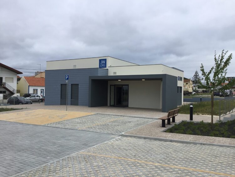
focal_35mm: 31
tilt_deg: +1.2
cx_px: 118
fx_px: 211
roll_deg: -0.8
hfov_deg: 58.3
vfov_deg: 45.5
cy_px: 88
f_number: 2.4
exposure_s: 1/849
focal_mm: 3.3
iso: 25
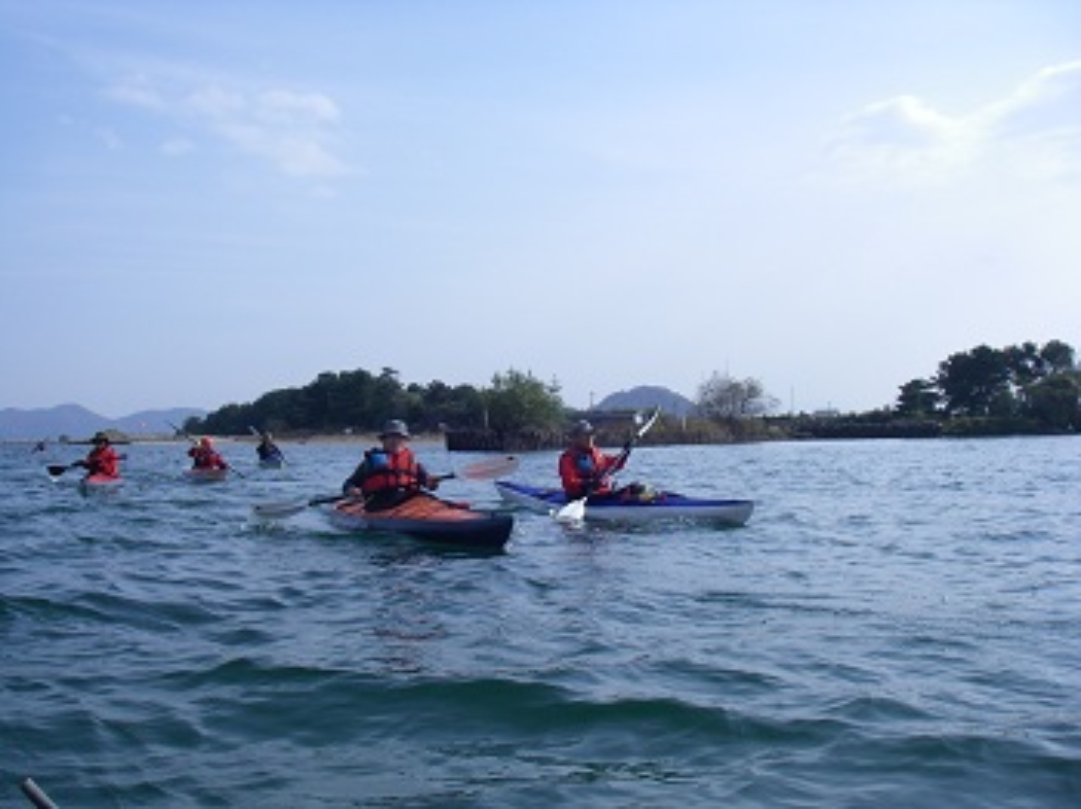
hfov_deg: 49.0
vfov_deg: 37.7
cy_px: 404
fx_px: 1186
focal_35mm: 38
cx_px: 540
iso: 64
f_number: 6.6
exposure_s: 1/250
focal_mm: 6.3
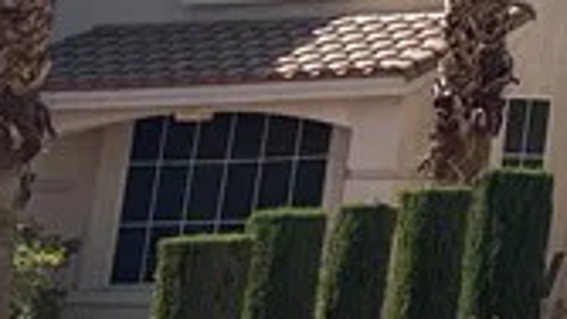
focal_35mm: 174
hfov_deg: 9.7
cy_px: -628
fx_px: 2616
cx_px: 1667
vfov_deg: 6.4
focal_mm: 5.96
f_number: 1.6
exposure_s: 1/3021
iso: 50
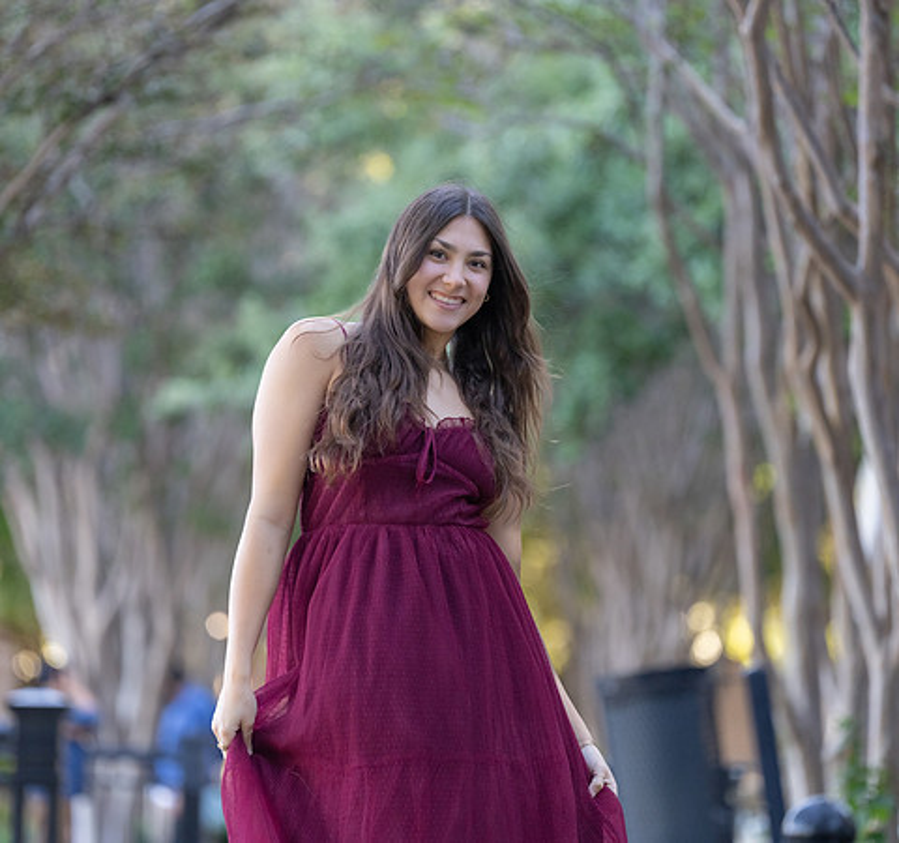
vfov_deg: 8.5
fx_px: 5638
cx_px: 451
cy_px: 422
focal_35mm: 198
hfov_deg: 9.1
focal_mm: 158
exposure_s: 1/640
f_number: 2.8
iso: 2000
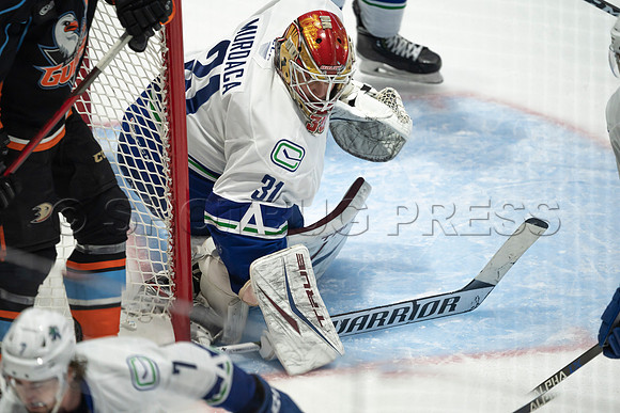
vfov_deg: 2.3
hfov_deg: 3.4
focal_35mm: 600
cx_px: 310
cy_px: 206
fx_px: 10335
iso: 1600
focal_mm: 600
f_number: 4
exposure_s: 1/640
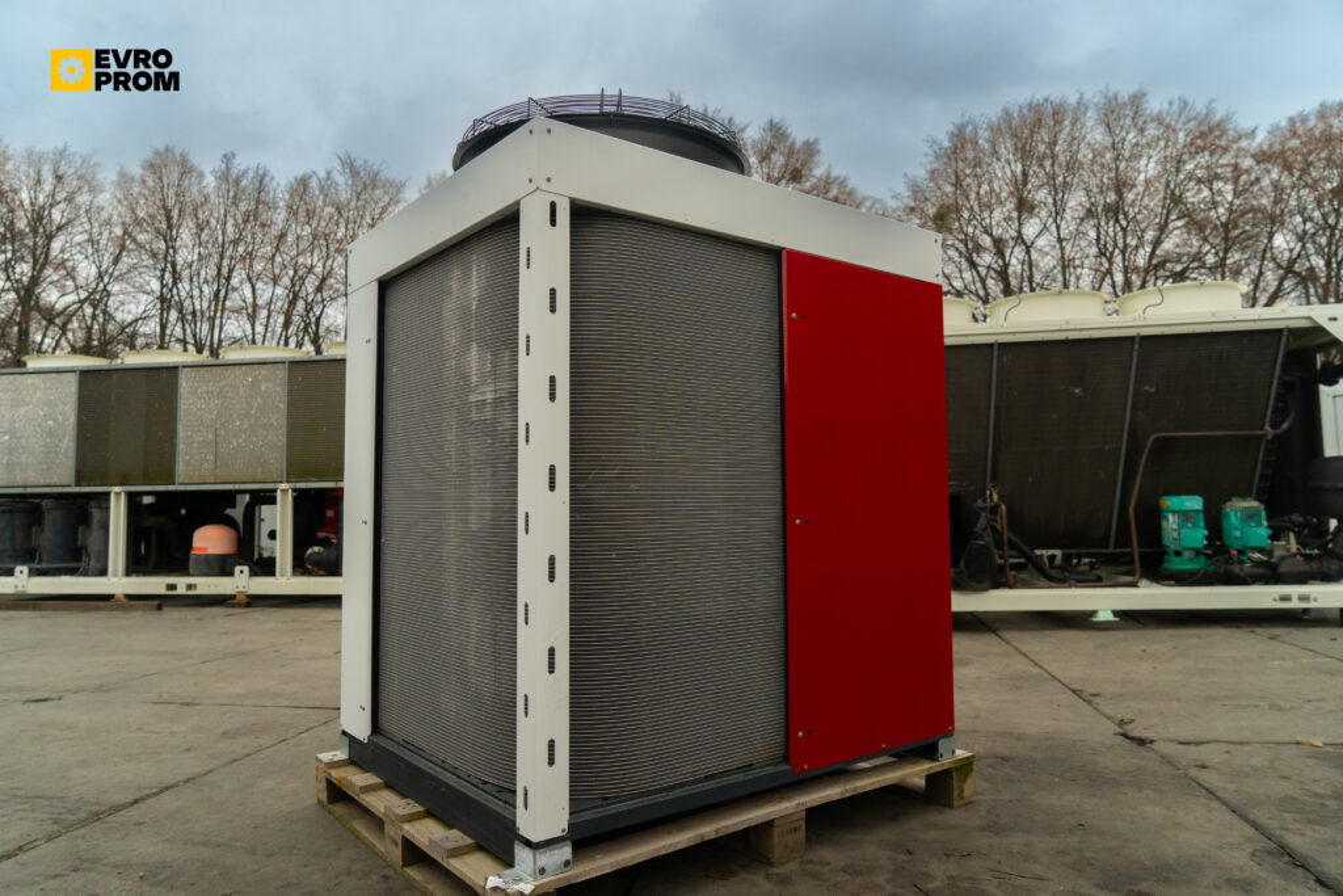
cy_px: 448
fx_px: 895
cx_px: 672
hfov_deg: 73.7
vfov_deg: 53.1
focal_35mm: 24
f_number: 4
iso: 1250
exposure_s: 1/250
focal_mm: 24
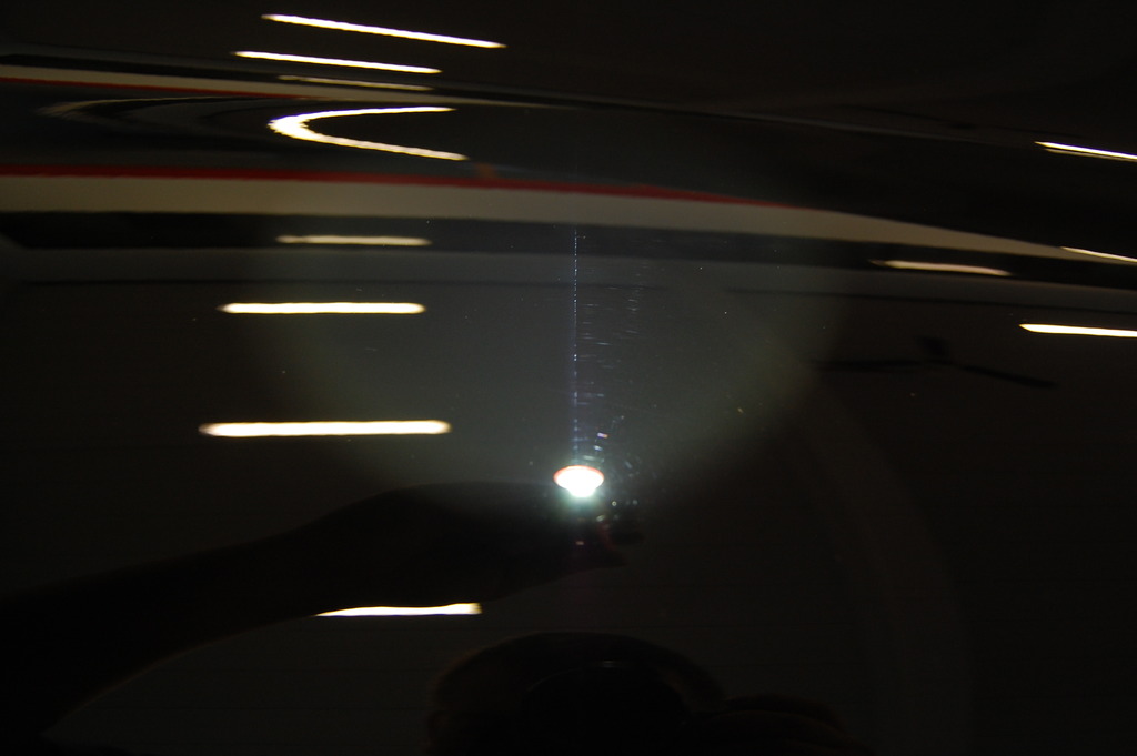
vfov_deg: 39.9
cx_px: 568
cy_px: 378
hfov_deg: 57.3
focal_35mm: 33
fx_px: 1041
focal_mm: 22
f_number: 3.8
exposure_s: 1/40
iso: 400
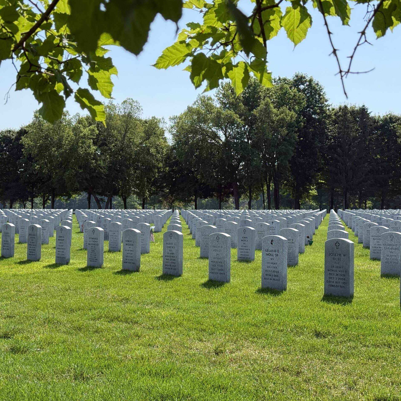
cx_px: 167
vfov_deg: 30.0
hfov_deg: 30.0
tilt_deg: +2.1
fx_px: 747
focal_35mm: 57
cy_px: 199
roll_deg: -0.9
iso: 80
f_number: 1.78
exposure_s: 1/3378
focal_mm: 6.76
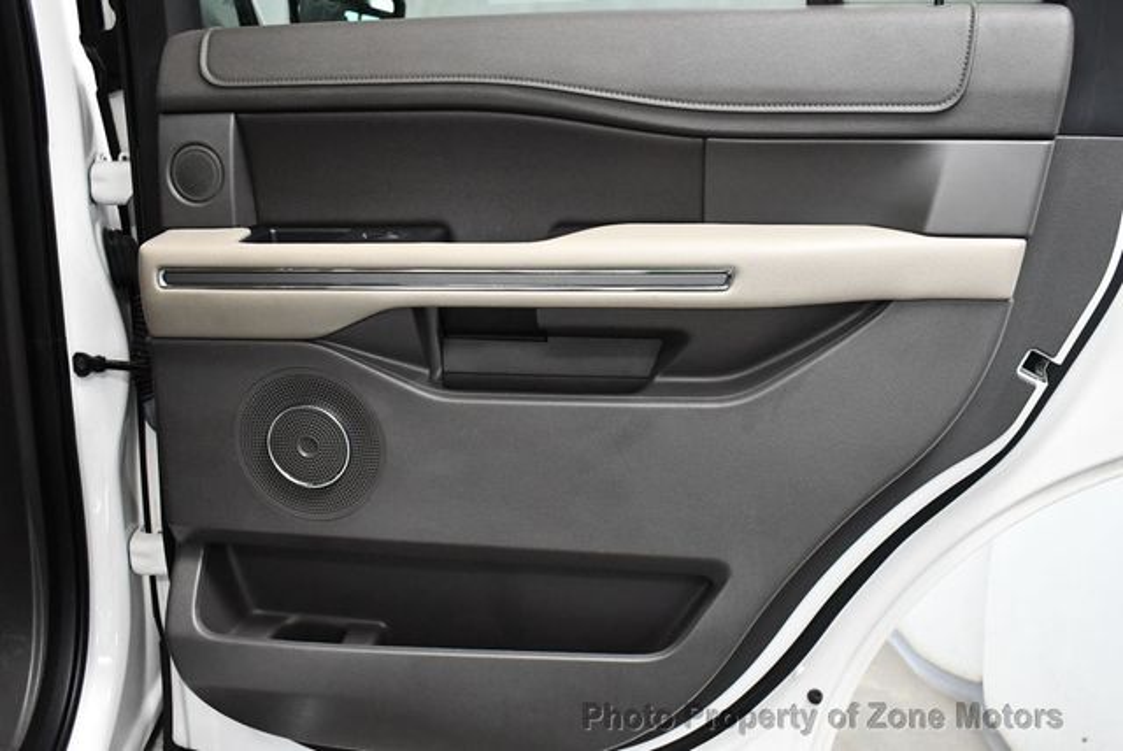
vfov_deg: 36.9
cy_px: 376
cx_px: 562
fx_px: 1124
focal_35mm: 36
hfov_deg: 53.1
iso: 3200
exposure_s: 1/125
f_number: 3.5
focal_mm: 18
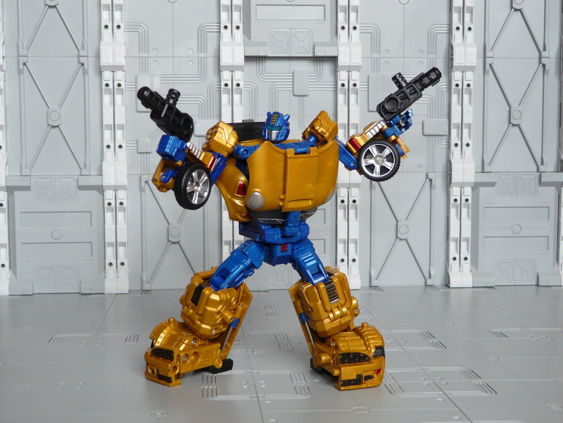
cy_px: 212
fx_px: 748
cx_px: 282
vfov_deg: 31.5
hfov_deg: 41.2
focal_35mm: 46
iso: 100
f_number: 3.2
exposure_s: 1/60
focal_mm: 7.5
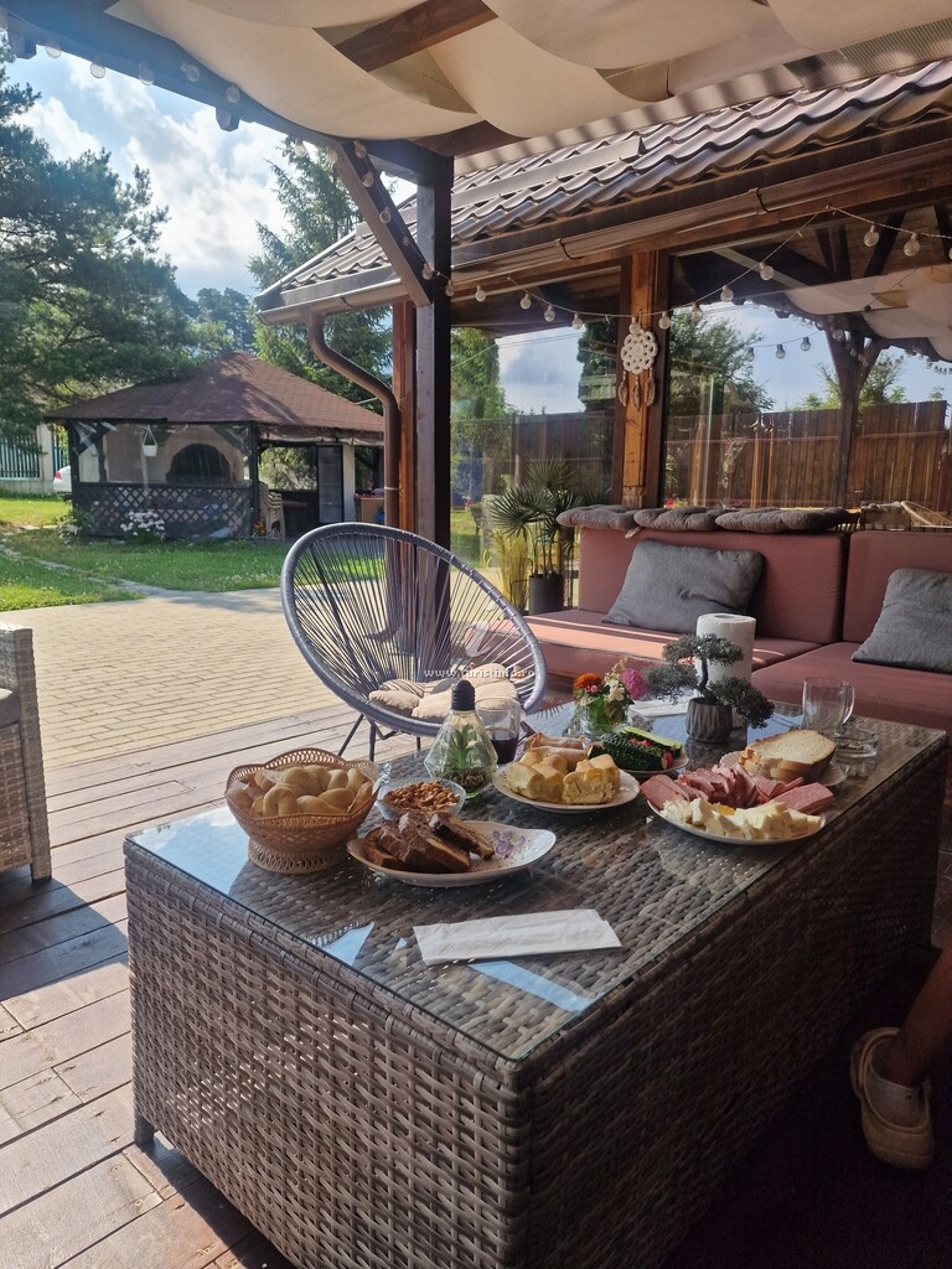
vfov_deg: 73.9
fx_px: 843
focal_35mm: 23
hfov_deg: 58.9
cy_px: 634
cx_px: 476
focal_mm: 6.4
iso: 50
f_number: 1.8
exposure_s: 1/481
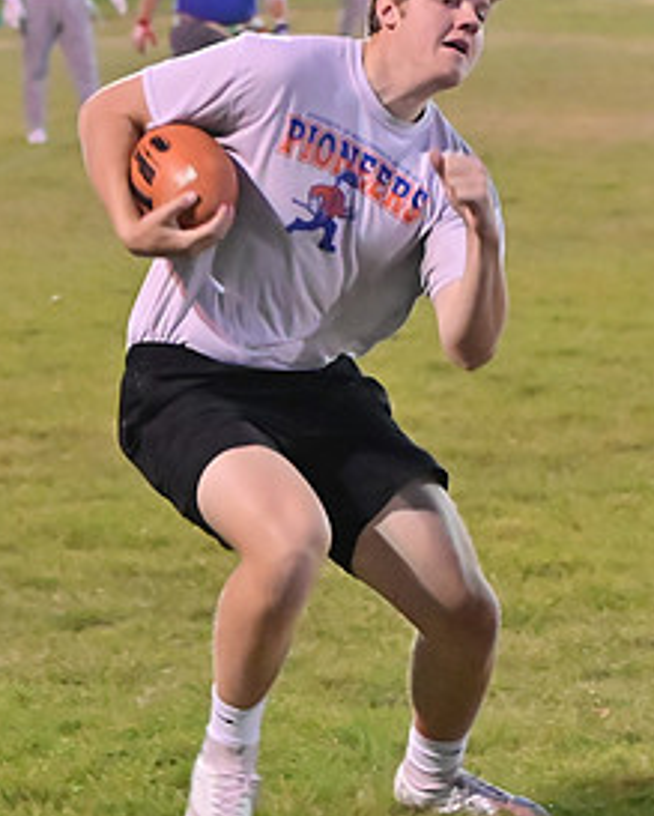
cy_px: 468
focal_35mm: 257
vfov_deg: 7.5
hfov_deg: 6.0
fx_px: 6208
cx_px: 445
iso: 6400
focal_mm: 86
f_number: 4
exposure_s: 1/400
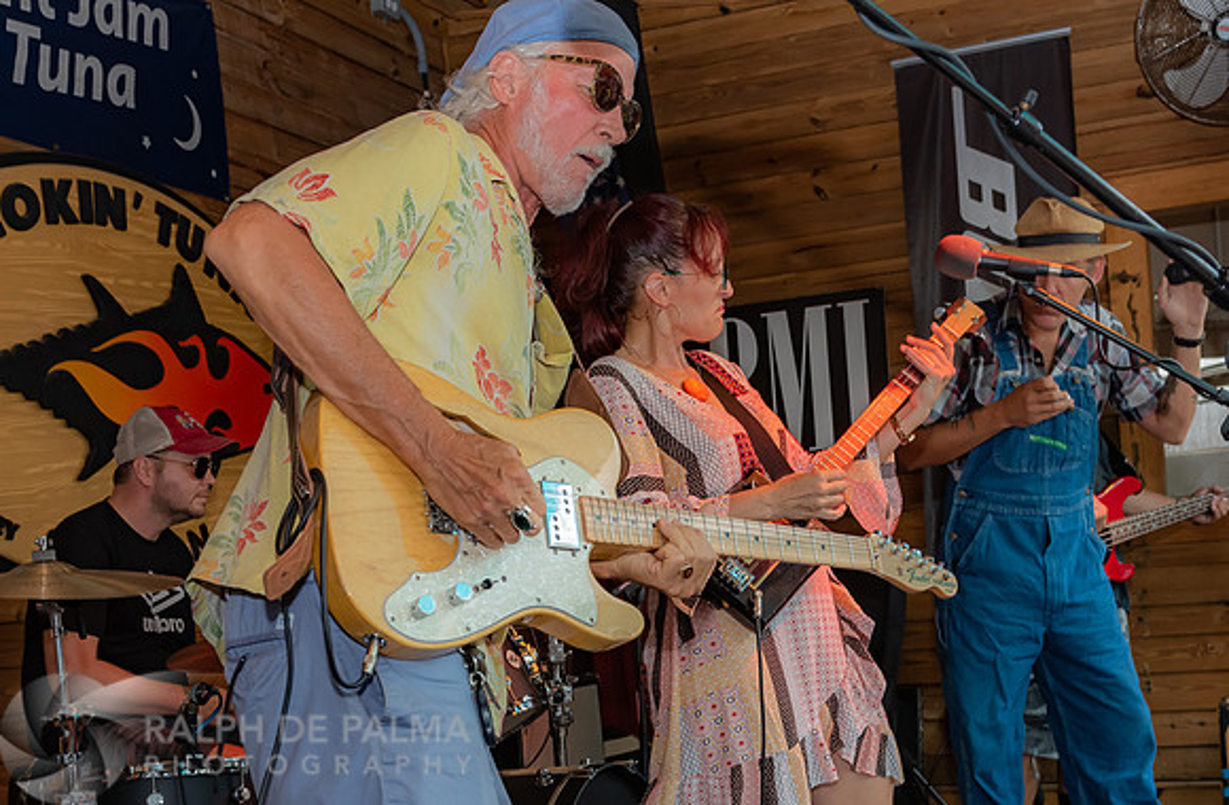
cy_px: 640
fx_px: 1769
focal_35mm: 52
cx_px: 616
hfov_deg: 38.3
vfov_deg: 25.2
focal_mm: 32
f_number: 5.6
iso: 800
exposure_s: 1/160
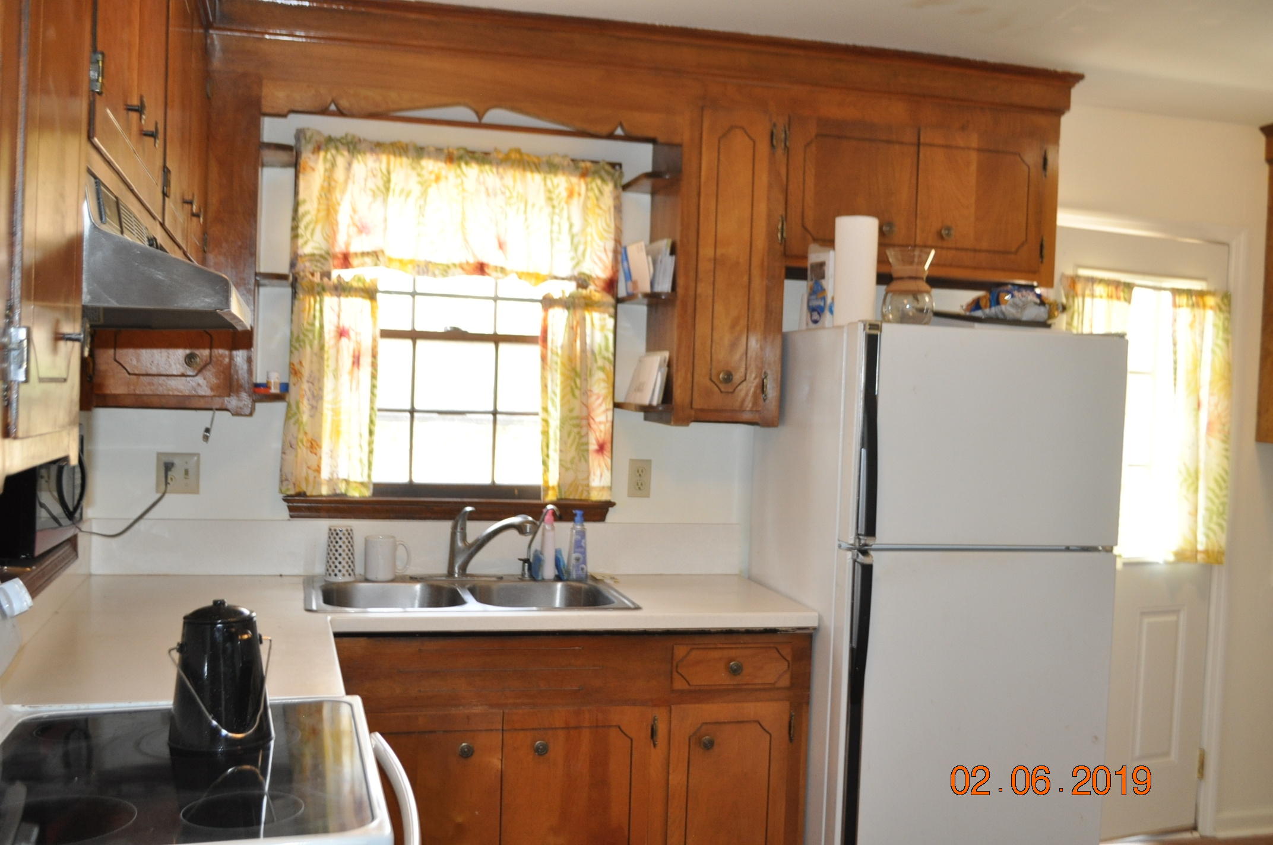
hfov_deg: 53.2
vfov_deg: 36.8
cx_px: 636
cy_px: 422
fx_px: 1271
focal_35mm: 36
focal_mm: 24
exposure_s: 1/60
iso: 800
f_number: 4
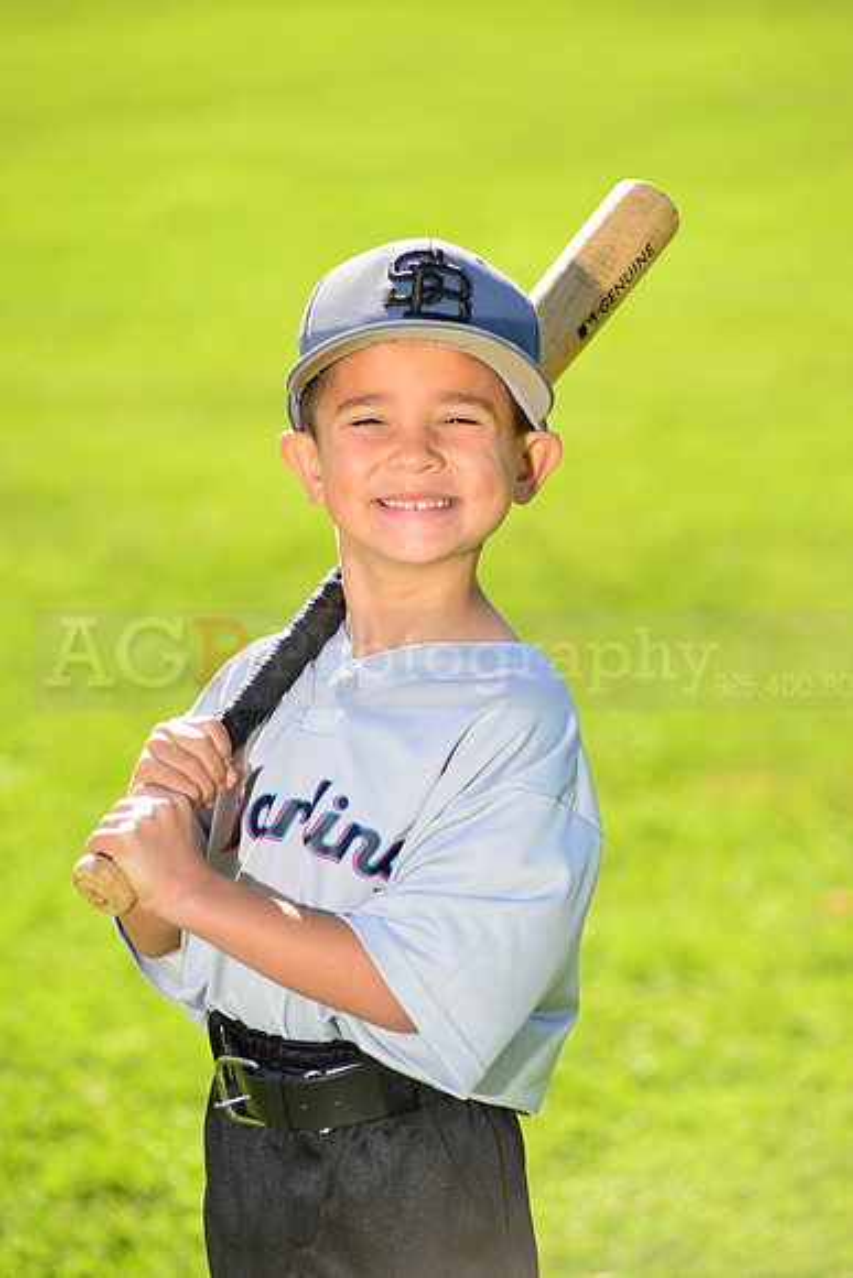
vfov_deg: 12.1
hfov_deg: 8.1
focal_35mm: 170
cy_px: 639
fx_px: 6038
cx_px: 426
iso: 100
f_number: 5
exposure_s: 1/250
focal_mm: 170
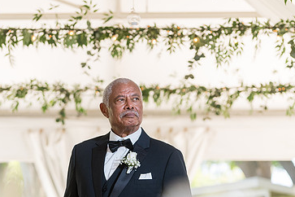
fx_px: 1598
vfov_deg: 7.0
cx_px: 115
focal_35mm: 195
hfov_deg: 10.5
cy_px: 155
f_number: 4
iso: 400
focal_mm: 122
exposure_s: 1/250
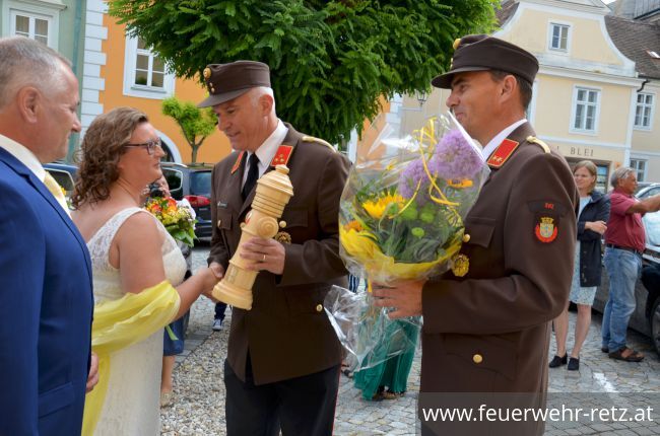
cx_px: 330
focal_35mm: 36
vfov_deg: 36.7
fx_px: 658
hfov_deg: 53.2
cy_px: 218
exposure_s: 1/200
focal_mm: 24
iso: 200
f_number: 7.1
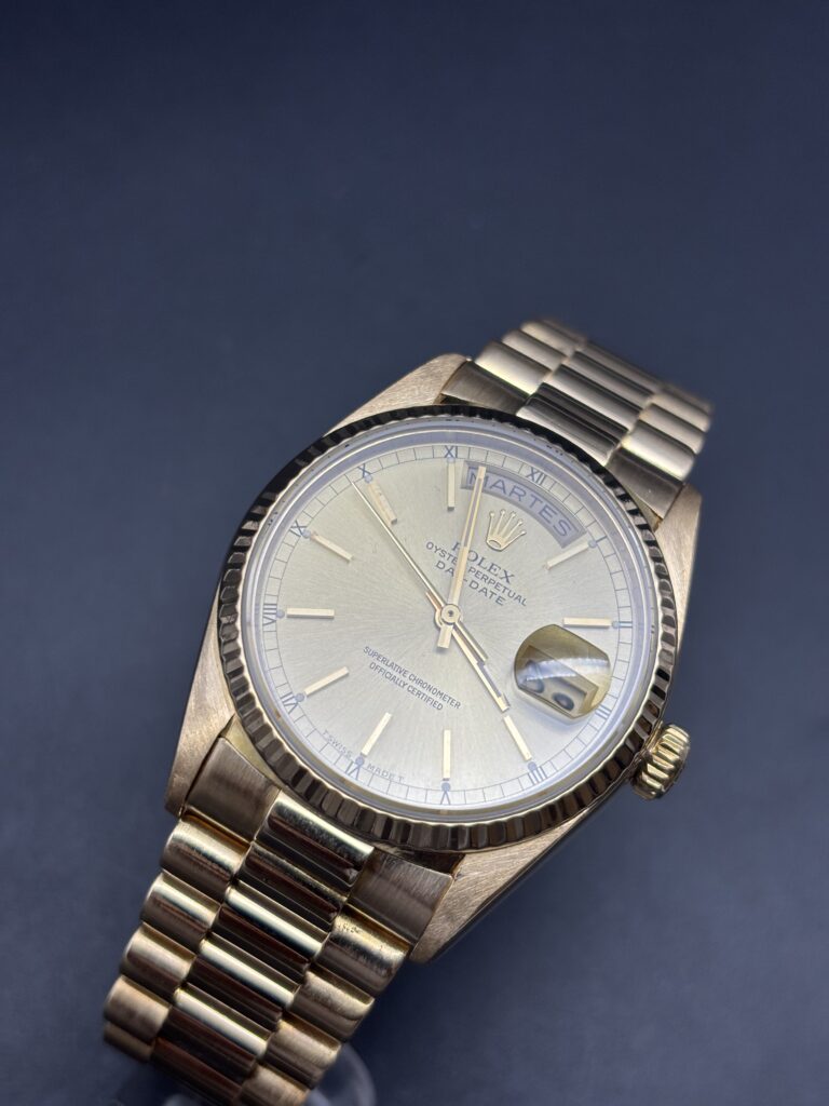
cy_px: 553
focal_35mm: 52
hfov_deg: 28.0
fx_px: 1660
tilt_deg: -66.1
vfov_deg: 36.8
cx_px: 414
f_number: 1.6
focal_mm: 5.96
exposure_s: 1/104
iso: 25
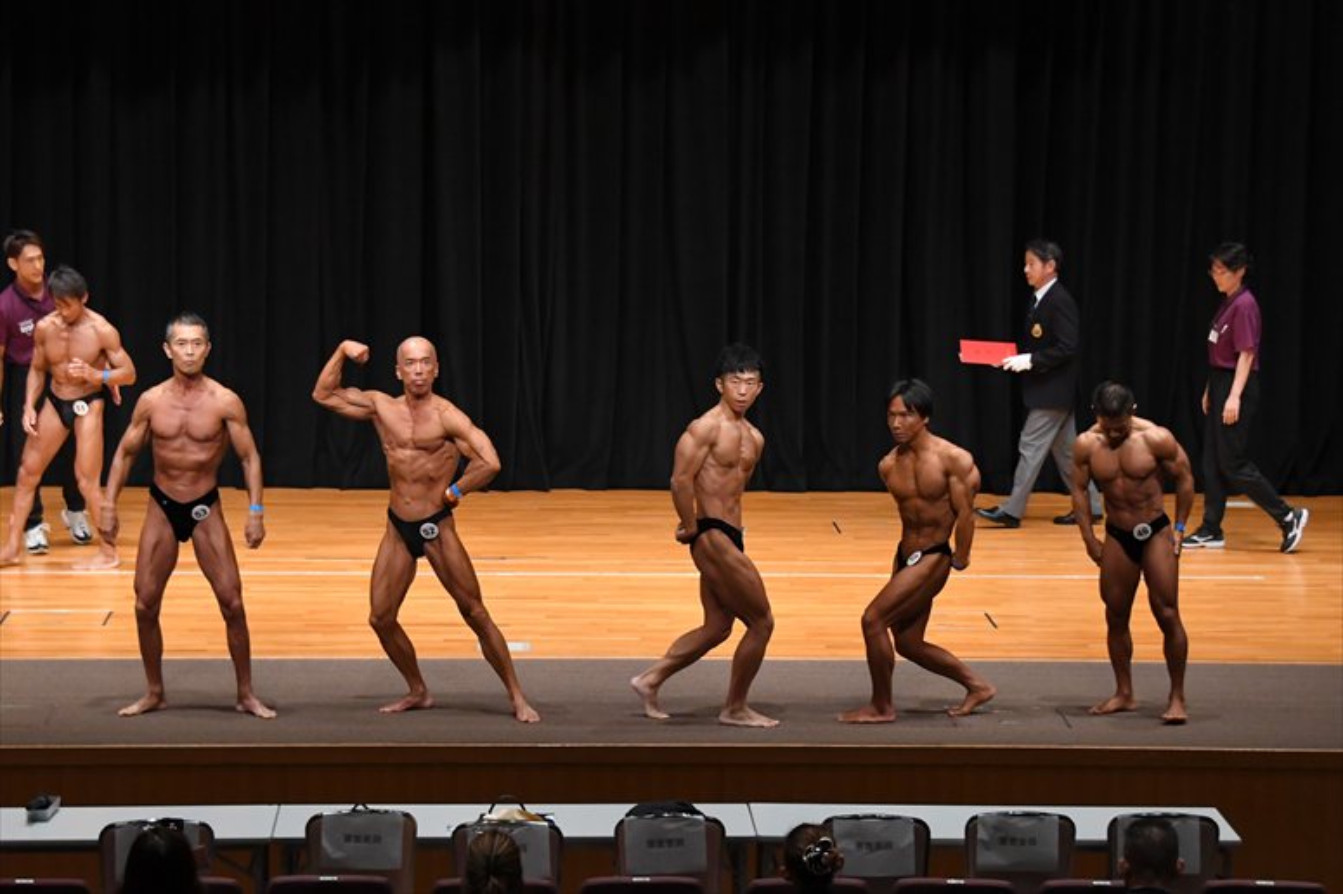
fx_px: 4363
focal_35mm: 117
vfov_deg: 11.7
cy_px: 447
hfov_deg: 17.5
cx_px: 672
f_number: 5.6
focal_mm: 78
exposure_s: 1/400
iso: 4000
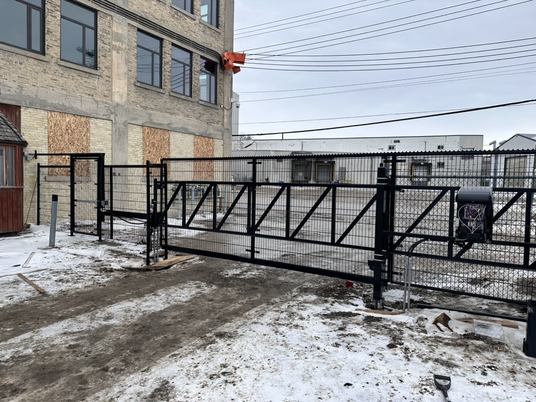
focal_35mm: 24
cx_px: 268
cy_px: 201
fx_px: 372
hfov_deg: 71.6
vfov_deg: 56.8
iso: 80
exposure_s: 1/1692
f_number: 1.78
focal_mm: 6.86
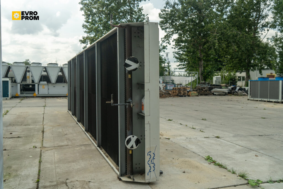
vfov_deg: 40.0
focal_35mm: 33
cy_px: 94
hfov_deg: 57.2
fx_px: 259
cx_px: 142
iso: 640
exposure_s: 1/250
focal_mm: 33
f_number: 5.6
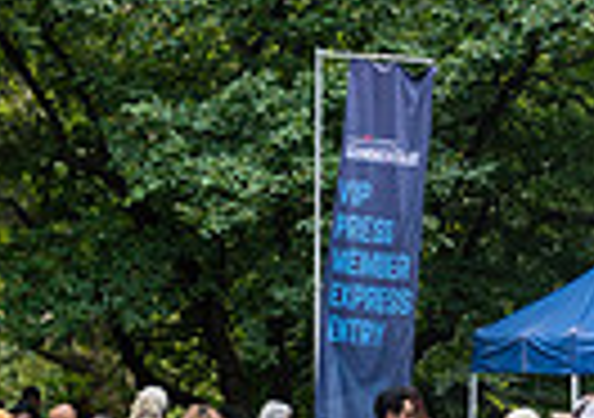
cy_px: 373
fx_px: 3459
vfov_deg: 6.9
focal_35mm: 206
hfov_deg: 9.8
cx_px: 540
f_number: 4.5
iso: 640
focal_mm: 45
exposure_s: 1/320
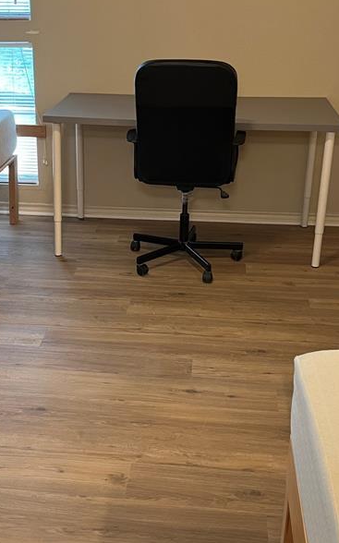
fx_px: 710
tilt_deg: -22.7
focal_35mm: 48
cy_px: 272
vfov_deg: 41.9
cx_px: 127
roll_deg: +0.0
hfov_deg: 26.8
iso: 250
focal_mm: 5.1
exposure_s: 1/60
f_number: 1.6
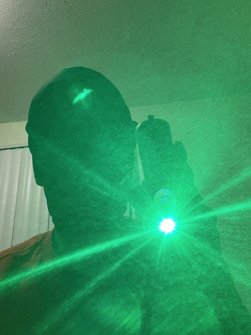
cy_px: 162
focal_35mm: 31
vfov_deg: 58.3
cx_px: 124
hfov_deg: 45.4
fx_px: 300
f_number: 1.9
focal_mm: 2.71
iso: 320
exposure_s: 1/40
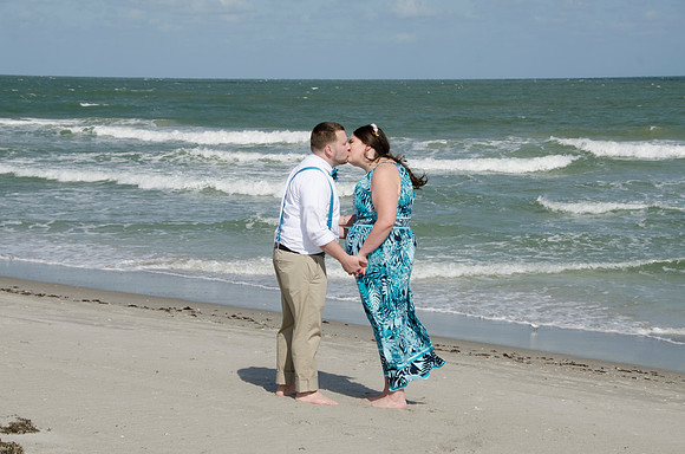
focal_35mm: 82
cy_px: 227
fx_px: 1566
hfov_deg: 24.7
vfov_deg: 16.5
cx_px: 342
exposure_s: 1/250
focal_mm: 55
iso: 100
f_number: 11
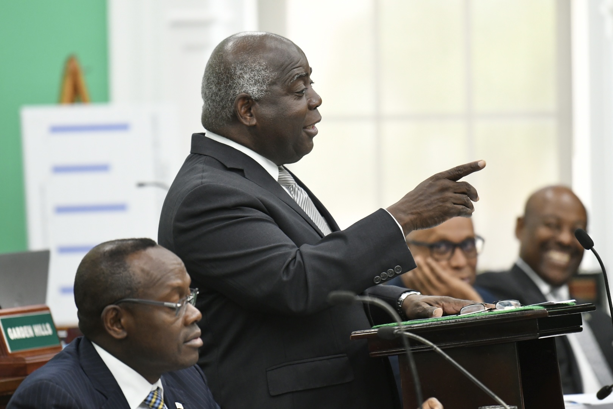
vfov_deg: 4.6
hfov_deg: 6.9
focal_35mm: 300
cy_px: 204
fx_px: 5108
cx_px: 306
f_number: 2.8
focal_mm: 200
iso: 2000
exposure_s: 1/200
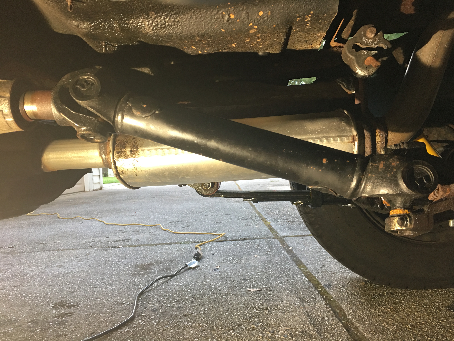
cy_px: 170
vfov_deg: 48.2
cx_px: 227
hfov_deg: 61.7
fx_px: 380
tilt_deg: +0.1
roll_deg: +3.4
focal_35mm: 29
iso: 50
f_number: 2.2
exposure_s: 1/15
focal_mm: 4.15
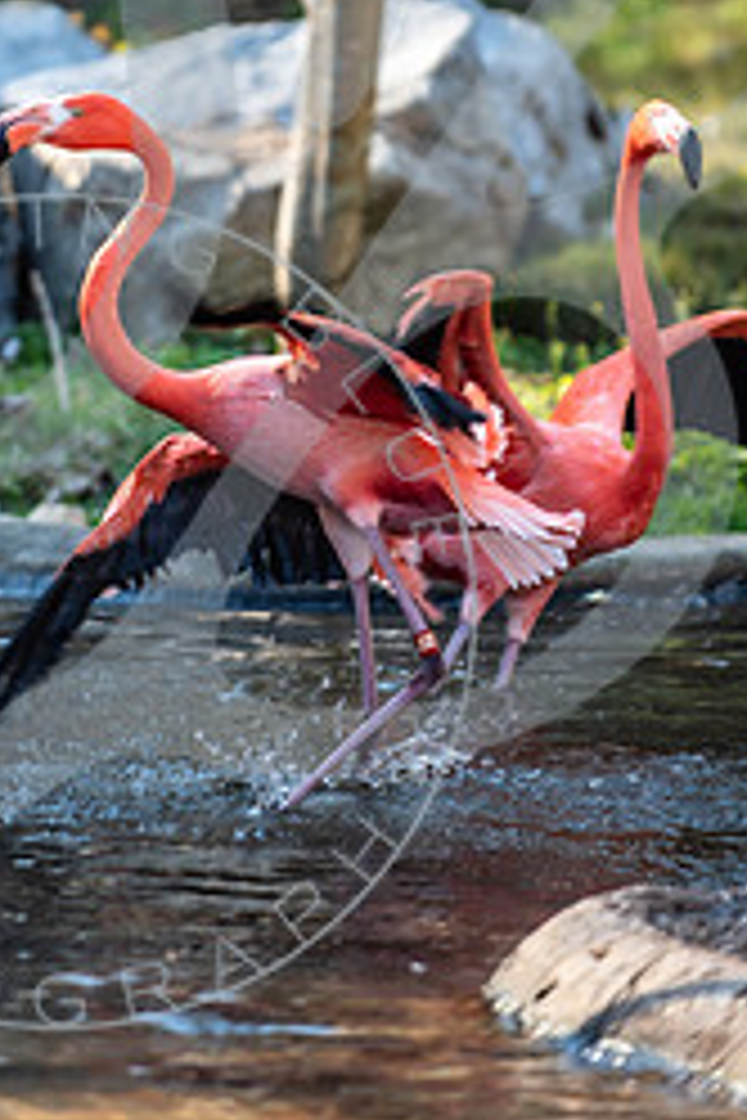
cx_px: 261
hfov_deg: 3.8
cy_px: 270
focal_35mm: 362
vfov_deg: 5.7
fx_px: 11266
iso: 200
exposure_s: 1/400
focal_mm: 200
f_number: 2.8
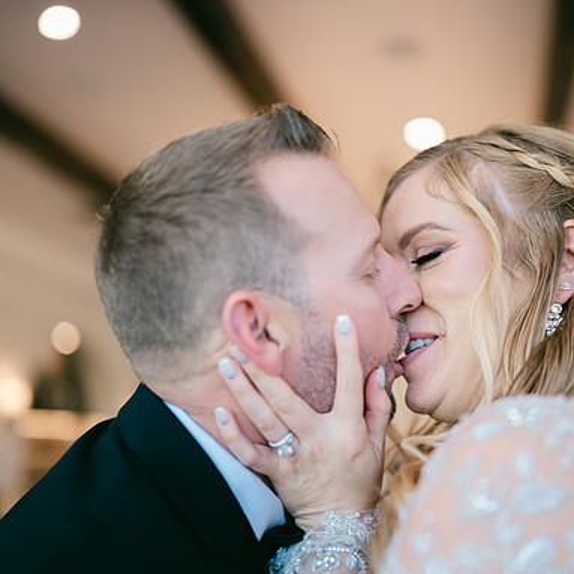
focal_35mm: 45
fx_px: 844
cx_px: 339
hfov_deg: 37.4
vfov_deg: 37.6
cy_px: 286
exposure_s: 1/125
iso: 64
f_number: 1.2
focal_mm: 35
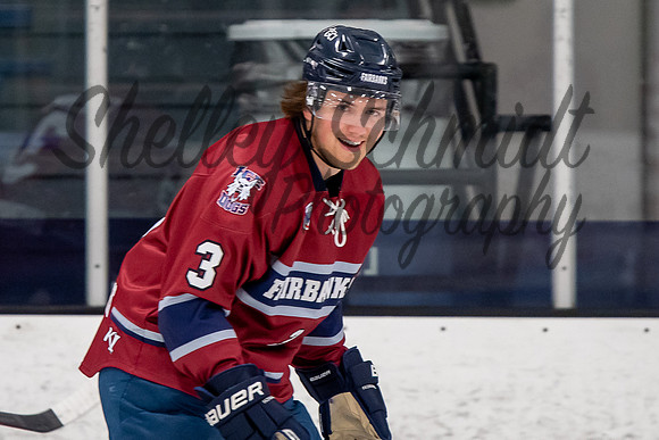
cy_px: 114
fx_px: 10435
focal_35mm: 570
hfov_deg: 3.6
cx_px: 243
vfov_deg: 2.4
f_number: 3.2
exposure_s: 1/500
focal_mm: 200
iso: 800
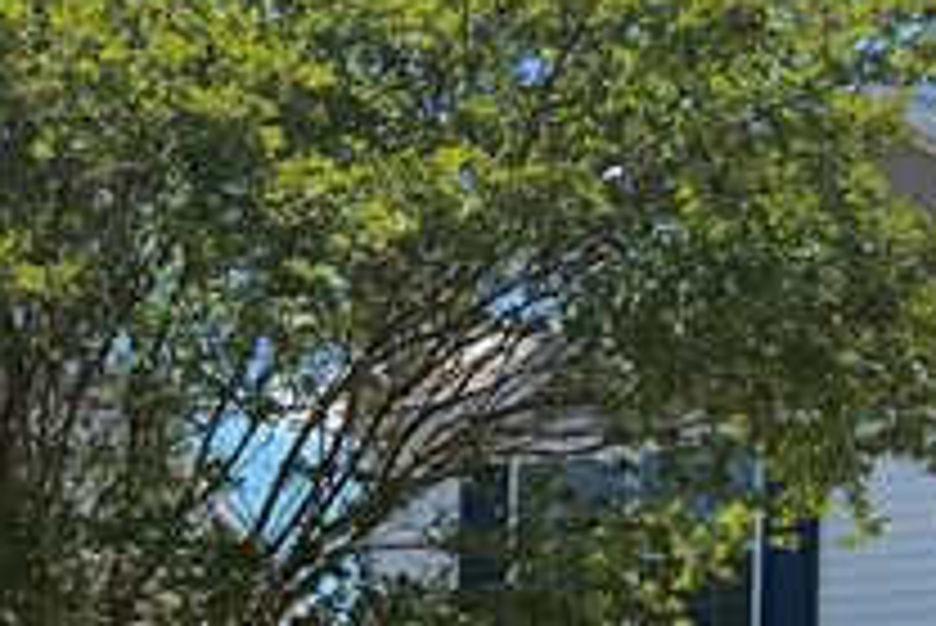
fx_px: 2081
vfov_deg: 15.6
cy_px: 975
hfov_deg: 25.3
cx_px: 396
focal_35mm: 80
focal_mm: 6.76
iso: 80
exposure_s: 1/3279
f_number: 1.78
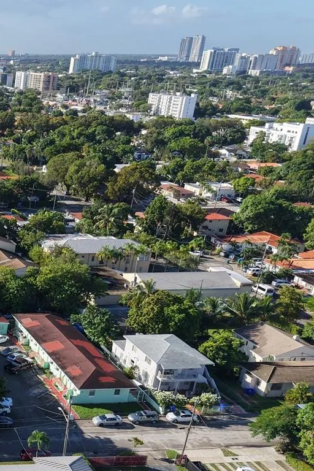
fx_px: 680
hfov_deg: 21.5
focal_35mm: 52
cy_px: 334
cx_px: -164
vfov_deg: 37.5
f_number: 1.8
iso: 300
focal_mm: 8.67
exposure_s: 1/4000
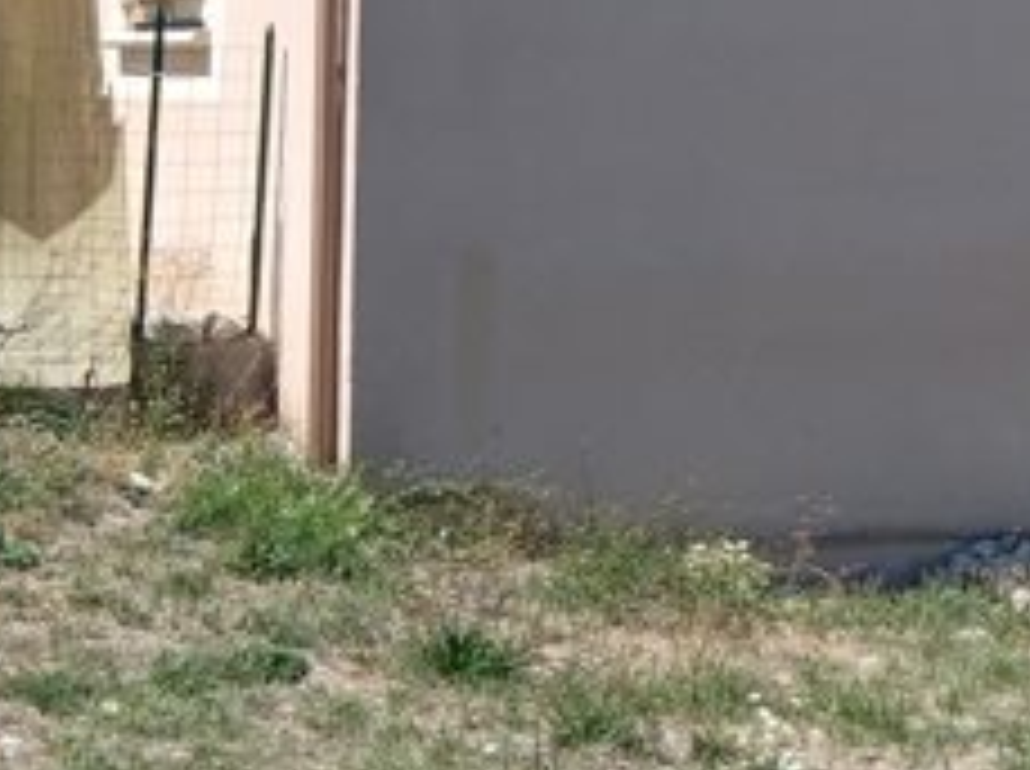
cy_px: -140
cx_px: 1372
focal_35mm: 91
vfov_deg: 15.6
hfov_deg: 19.7
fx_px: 2703
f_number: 1.8
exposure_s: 1/395
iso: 20
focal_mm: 3.98
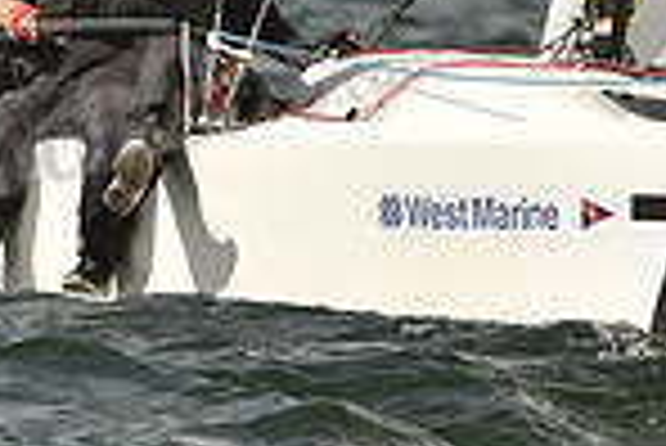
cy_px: -169
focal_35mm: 1568
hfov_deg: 1.3
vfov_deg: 0.9
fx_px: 29036
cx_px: 680
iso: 320
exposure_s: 1/1600
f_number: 7.1
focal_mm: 400
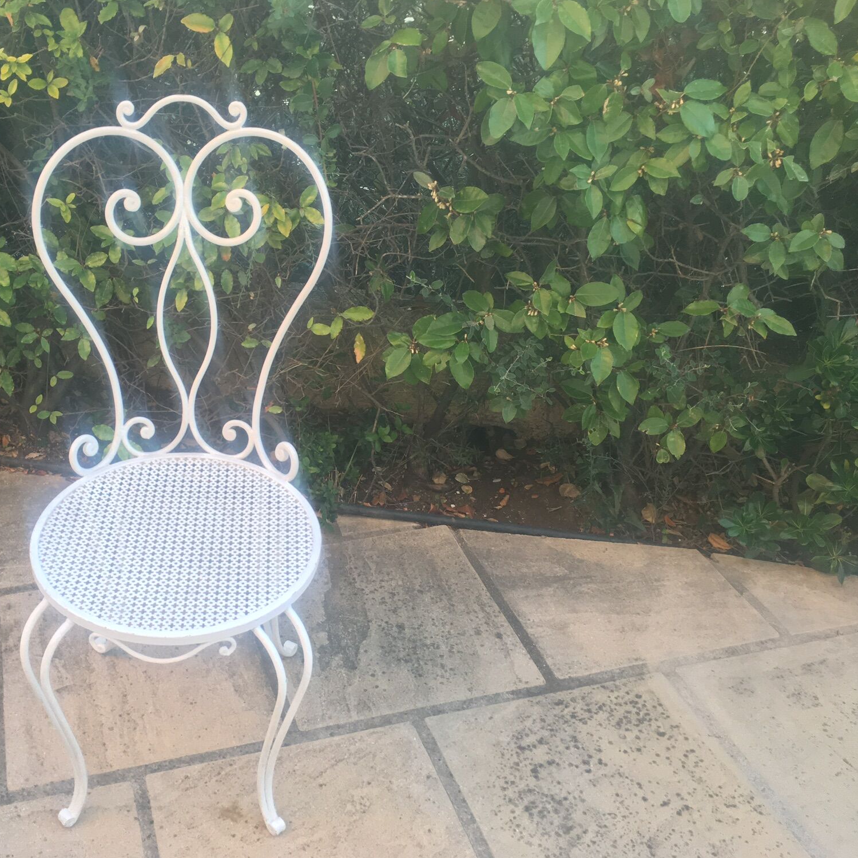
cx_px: 275
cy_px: 436
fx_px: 981
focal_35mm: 35
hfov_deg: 46.4
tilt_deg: -35.3
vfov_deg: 47.2
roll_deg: -1.5
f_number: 2.2
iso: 50
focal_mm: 4.15
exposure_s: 1/33
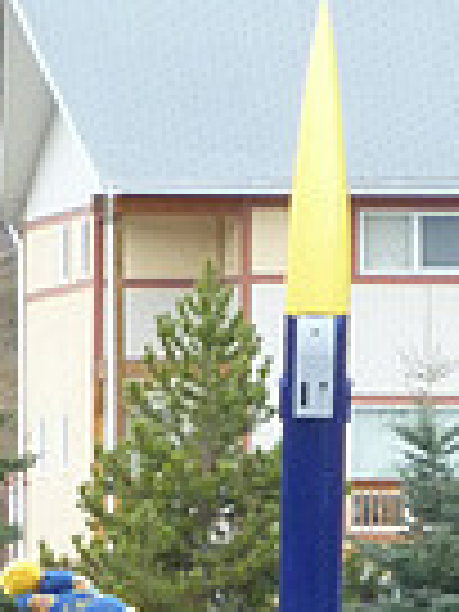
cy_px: 1084
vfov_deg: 2.7
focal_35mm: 719
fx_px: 12712
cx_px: 214
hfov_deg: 2.1
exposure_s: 1/60
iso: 250
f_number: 4.5
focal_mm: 27.8
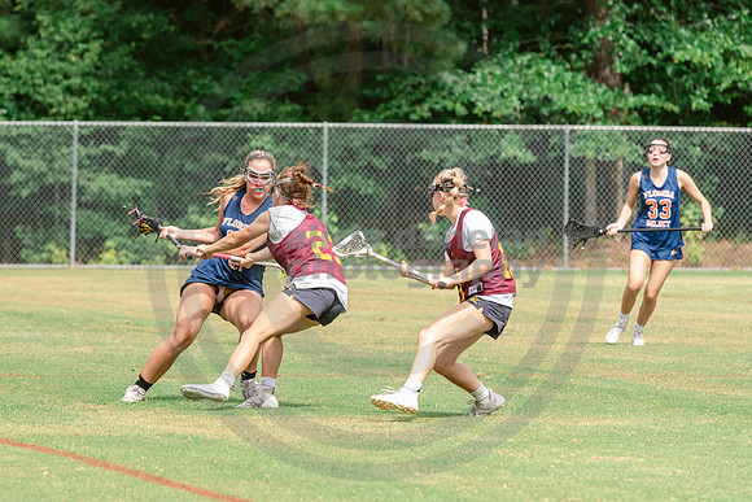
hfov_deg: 5.7
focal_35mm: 358
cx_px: 187
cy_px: 274
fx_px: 7484
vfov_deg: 3.8
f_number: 4.5
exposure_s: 1/1250
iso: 250
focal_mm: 200
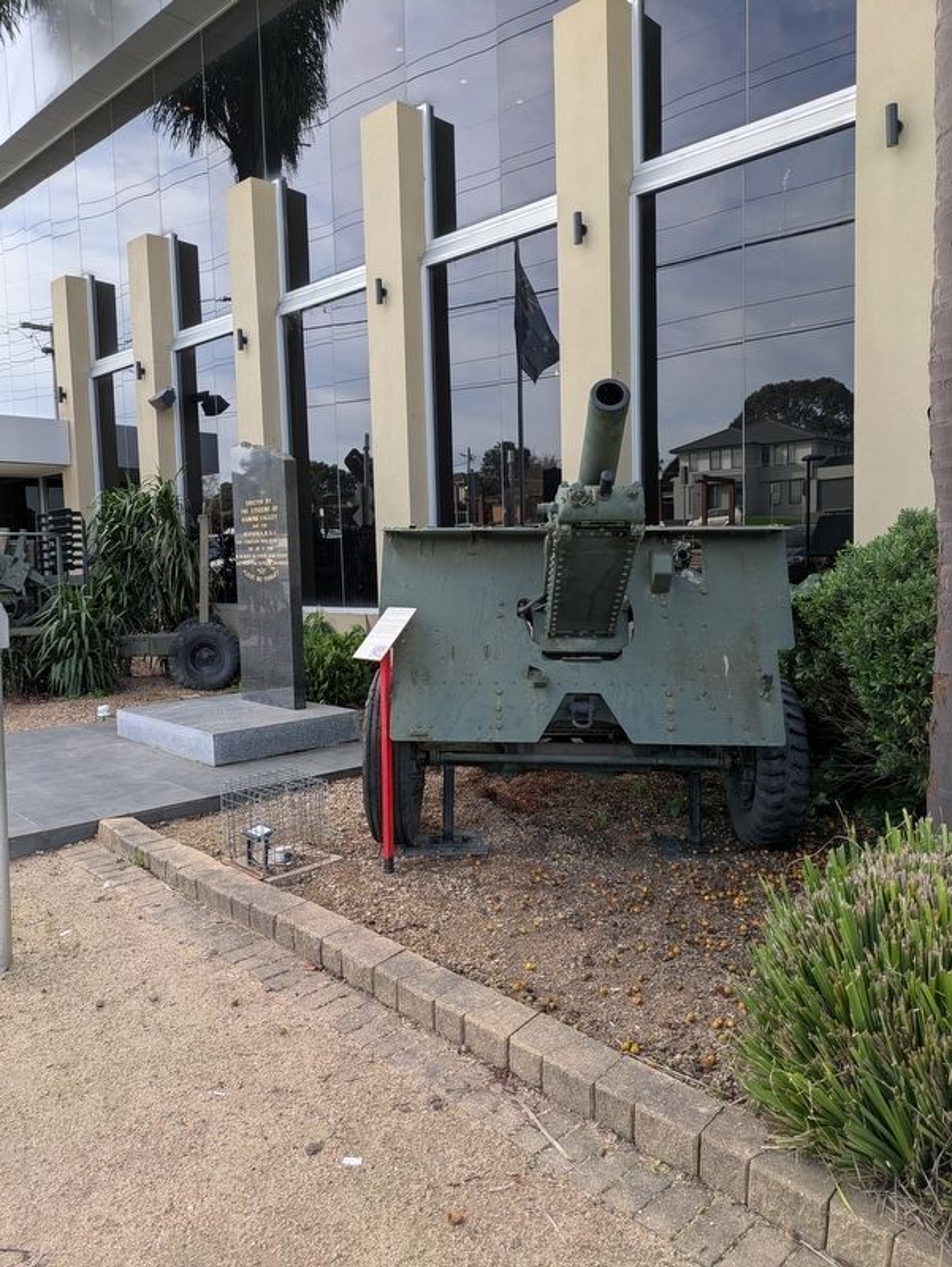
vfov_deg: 69.4
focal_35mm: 25
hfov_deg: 54.9
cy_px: 634
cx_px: 476
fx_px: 916
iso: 49
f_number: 1.89
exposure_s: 1/357
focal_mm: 5.43
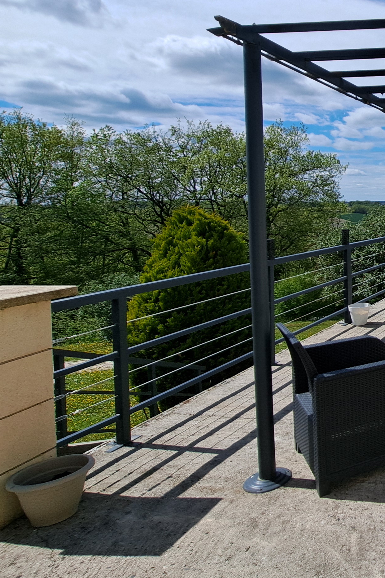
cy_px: 217
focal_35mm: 29
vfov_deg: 62.8
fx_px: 465
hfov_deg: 31.2
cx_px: 534
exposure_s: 1/2890
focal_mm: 1.74
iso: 50
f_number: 2.2
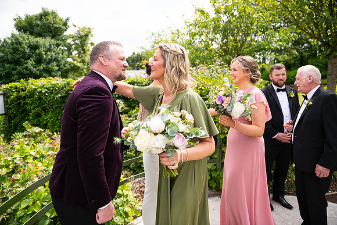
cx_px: 168
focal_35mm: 24
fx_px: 225
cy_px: 112
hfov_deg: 73.7
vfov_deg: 53.2
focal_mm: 24
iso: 250
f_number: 3.5
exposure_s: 1/2000
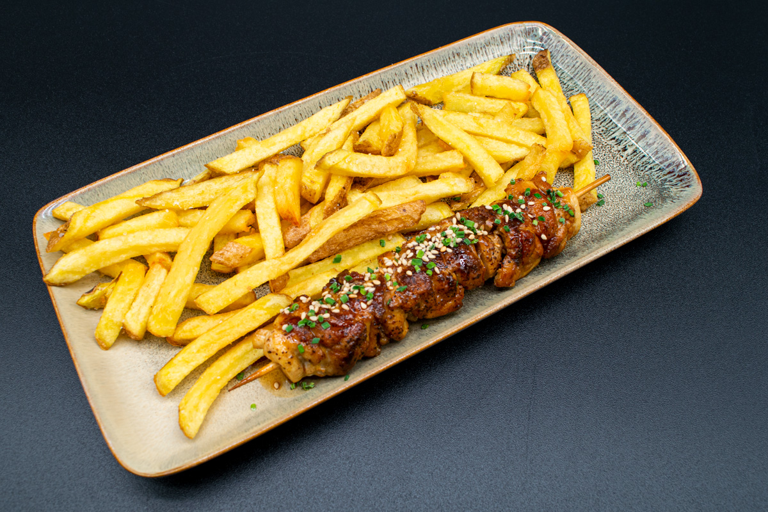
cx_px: 384
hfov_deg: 59.5
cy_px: 256
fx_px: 672
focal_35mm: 32
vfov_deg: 41.7
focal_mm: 21
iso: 100
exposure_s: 1/30
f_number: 8
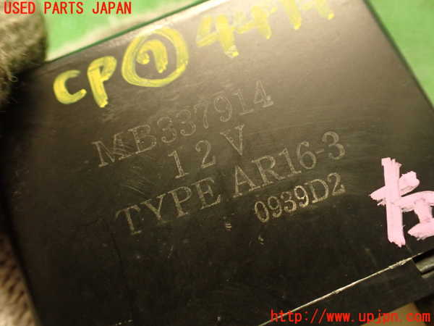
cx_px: 217
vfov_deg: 44.2
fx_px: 401
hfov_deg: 56.8
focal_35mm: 32
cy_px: 163
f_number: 2.4
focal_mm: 5.79
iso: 500
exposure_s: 1/30
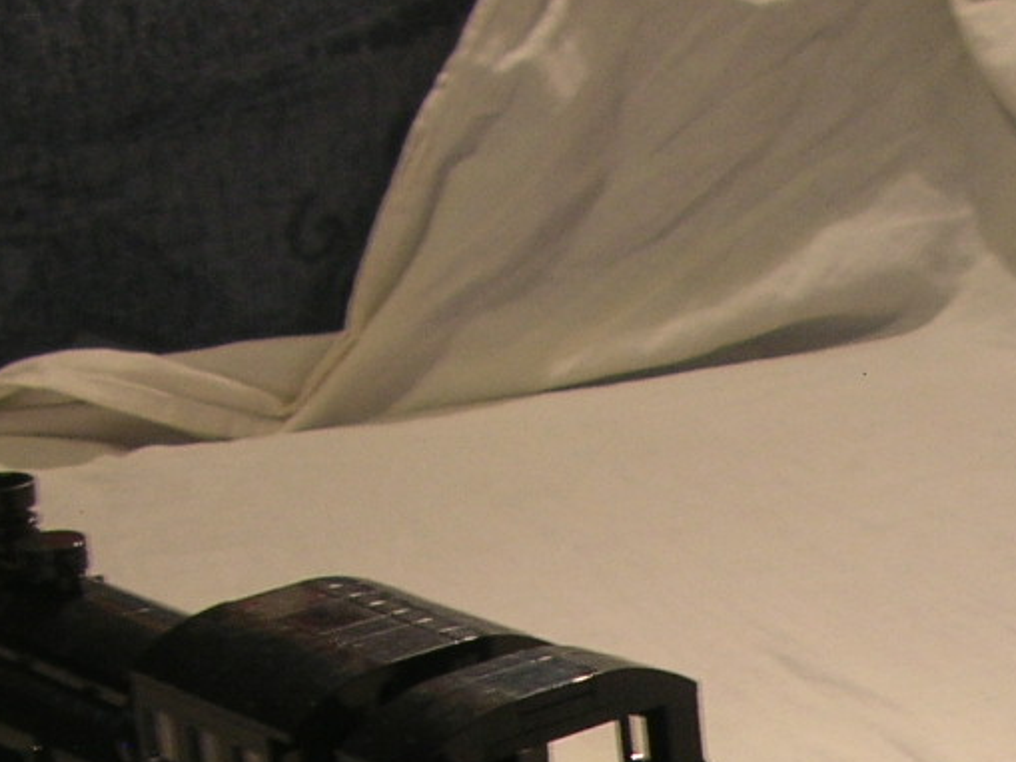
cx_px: 1254
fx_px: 3229
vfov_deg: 12.7
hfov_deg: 17.0
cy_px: 1187
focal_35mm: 110
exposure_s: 1/6
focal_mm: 5.8
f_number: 2.8
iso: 50
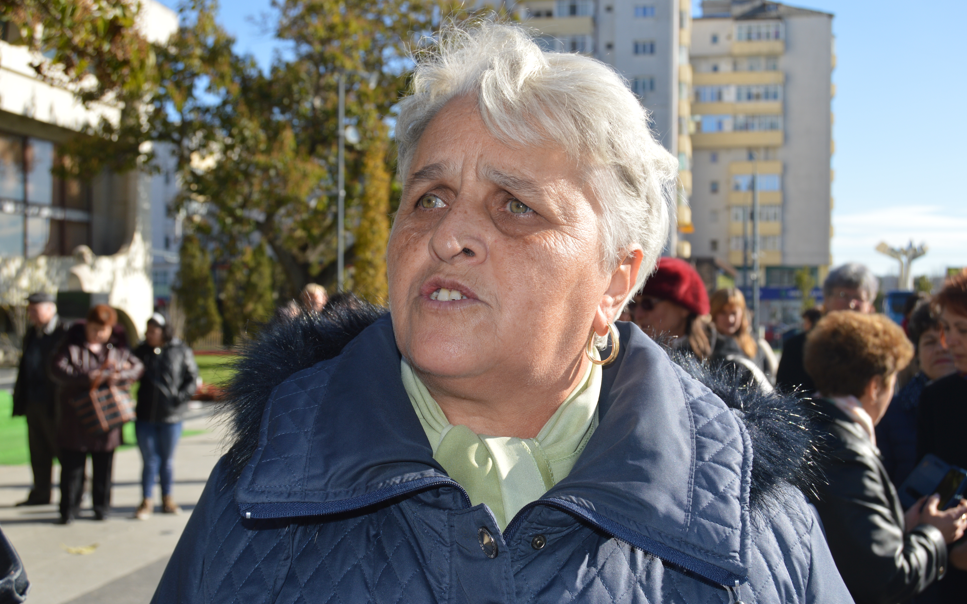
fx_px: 1133
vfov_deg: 29.9
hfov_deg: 46.2
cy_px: 312
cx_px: 484
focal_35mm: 43
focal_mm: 28
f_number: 6.3
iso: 100
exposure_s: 1/200
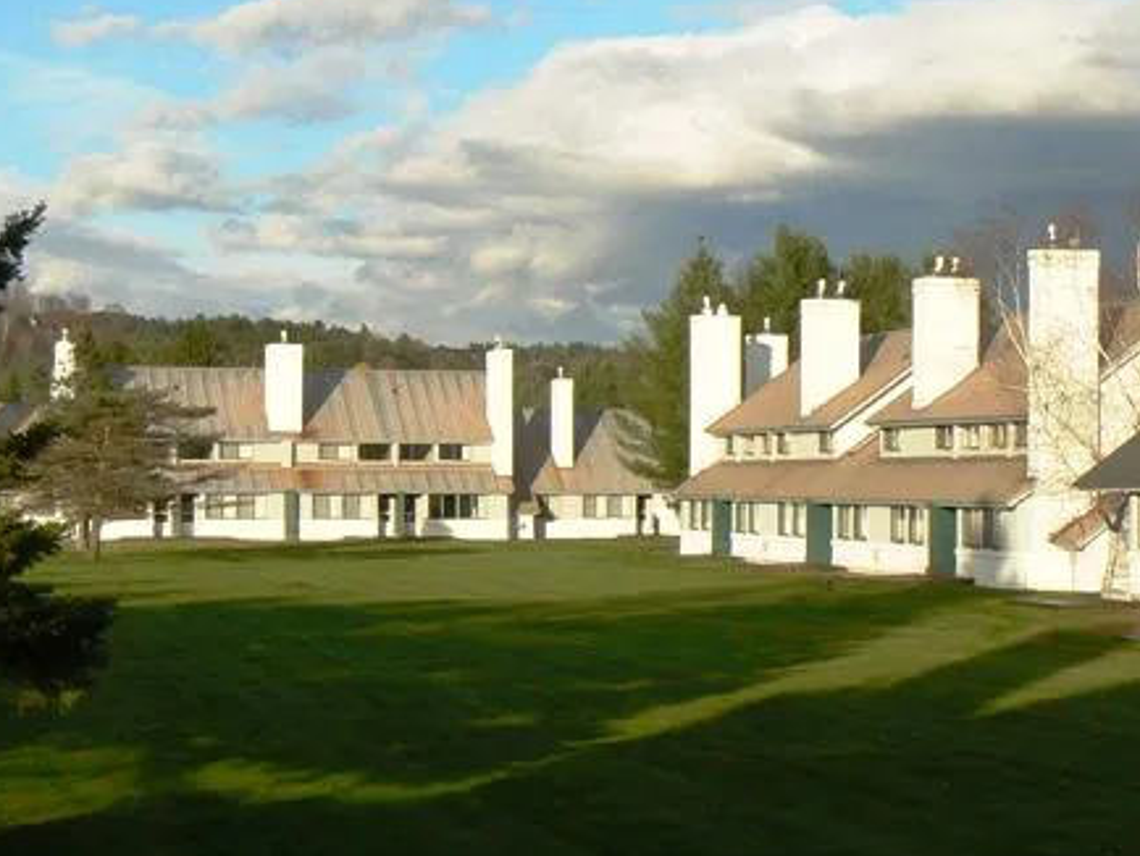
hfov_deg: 25.3
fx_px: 2537
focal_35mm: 77
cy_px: 479
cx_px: 619
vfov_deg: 19.1
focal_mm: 6
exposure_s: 1/250
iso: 80
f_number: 5.6
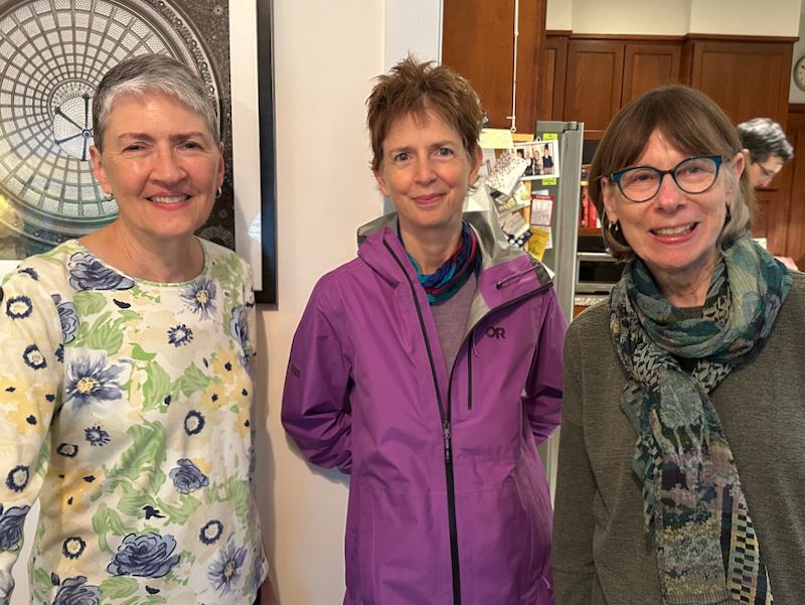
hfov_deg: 71.6
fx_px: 558
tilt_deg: -9.0
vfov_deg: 56.9
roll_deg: -1.9
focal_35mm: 24
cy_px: 302
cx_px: 402
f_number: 1.78
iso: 500
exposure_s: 1/60
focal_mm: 6.86
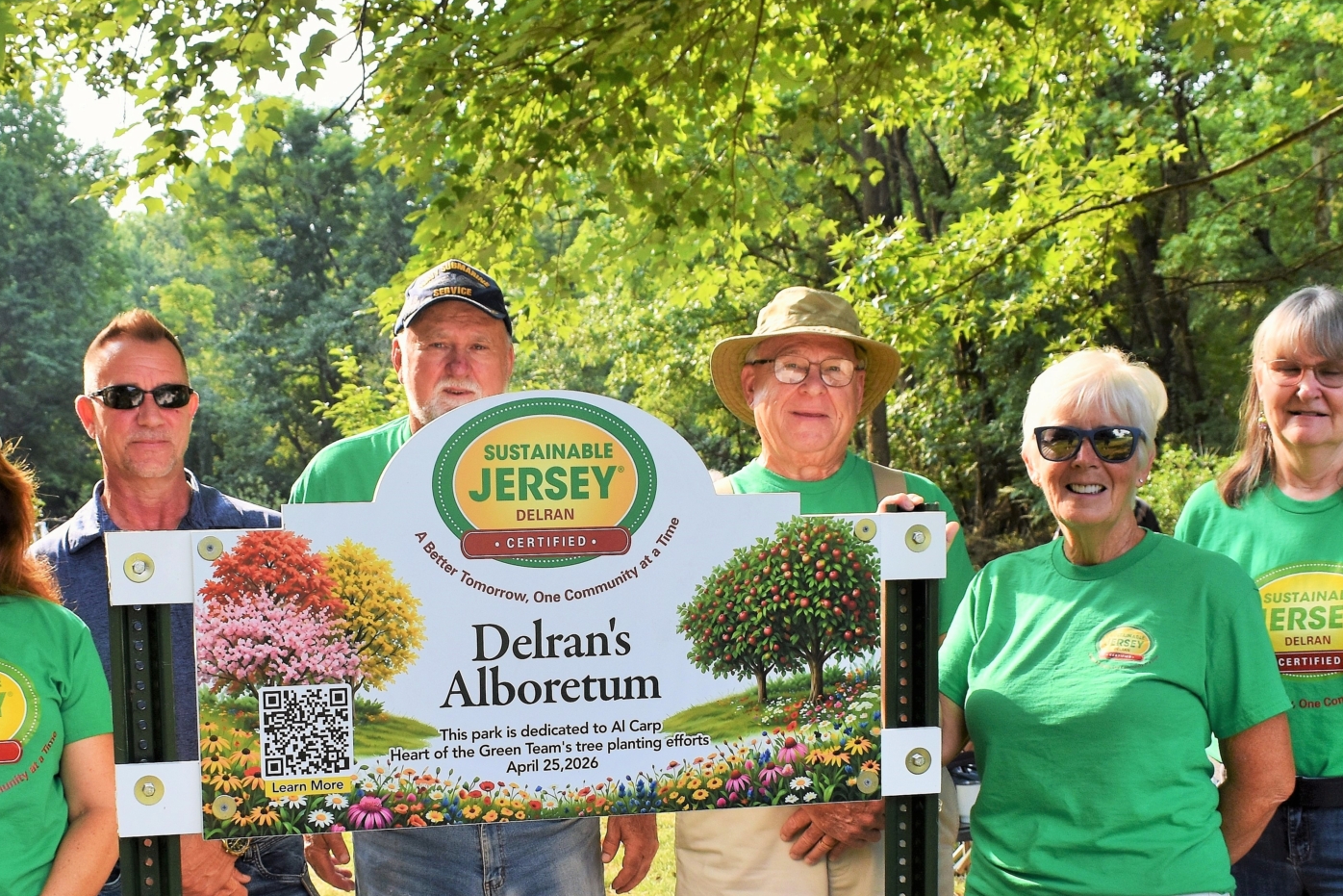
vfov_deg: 24.3
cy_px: 682
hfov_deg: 36.2
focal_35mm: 55
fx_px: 2052
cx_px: 562
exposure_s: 1/250
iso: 200
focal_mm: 20
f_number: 6.3
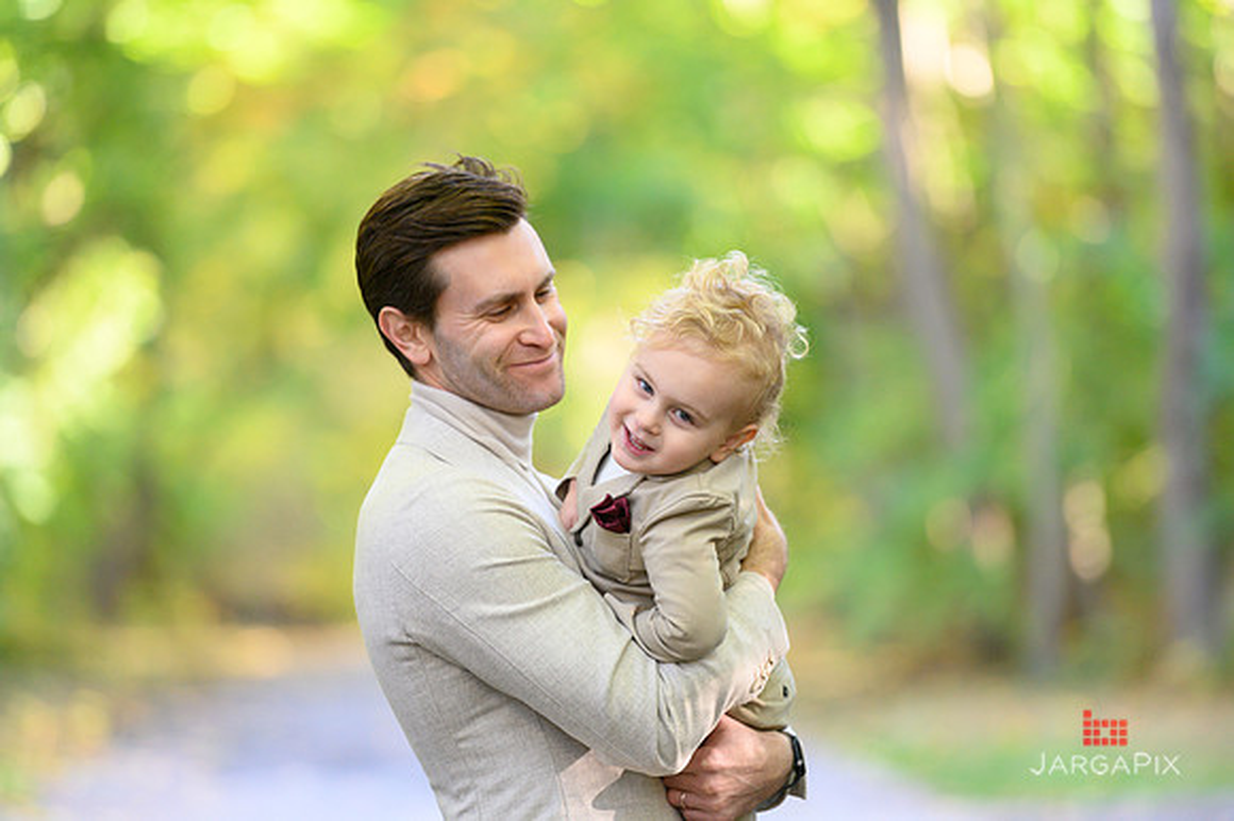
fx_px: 6851
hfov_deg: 10.3
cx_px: 617
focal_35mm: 200
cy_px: 410
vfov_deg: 6.9
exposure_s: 1/200
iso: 1600
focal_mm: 200
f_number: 3.2
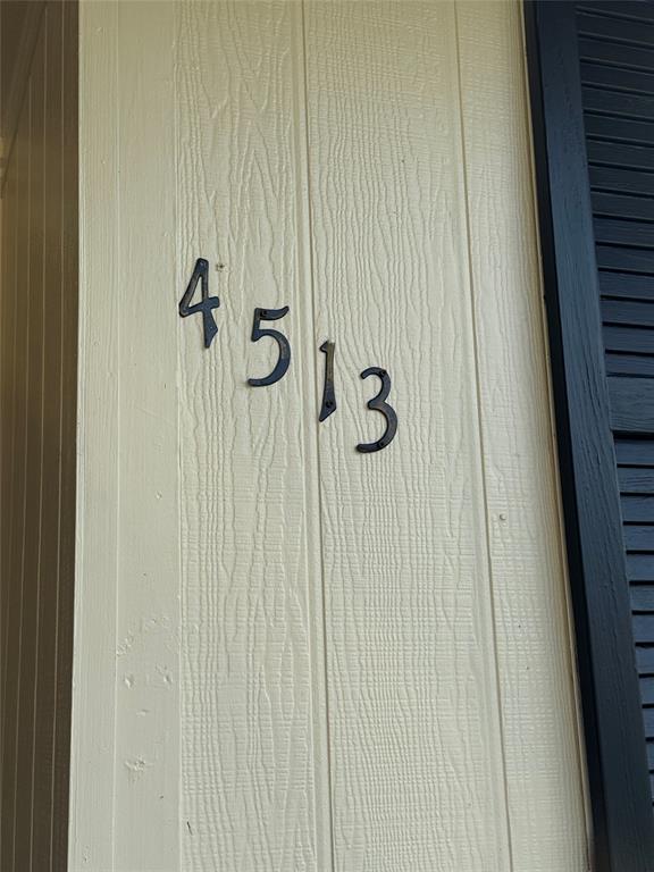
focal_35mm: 48
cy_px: 436
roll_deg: +2.2
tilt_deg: +13.4
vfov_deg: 39.7
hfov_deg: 30.3
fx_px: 1209
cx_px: 327
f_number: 1.78
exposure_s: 1/1984
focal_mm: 6.76
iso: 64
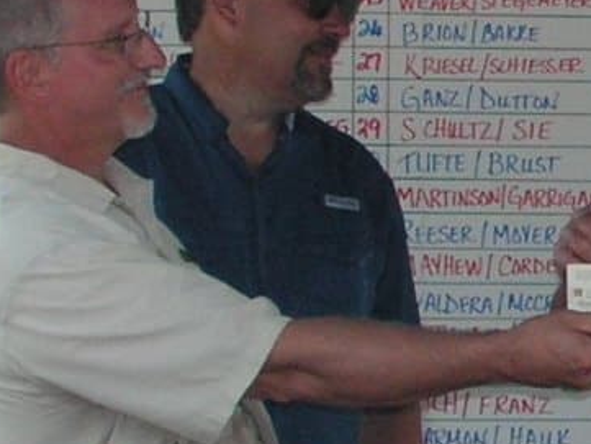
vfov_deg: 10.1
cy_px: -107
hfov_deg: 13.2
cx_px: 755
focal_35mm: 145
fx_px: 2476
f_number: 4.8
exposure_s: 1/250
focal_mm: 6
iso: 64
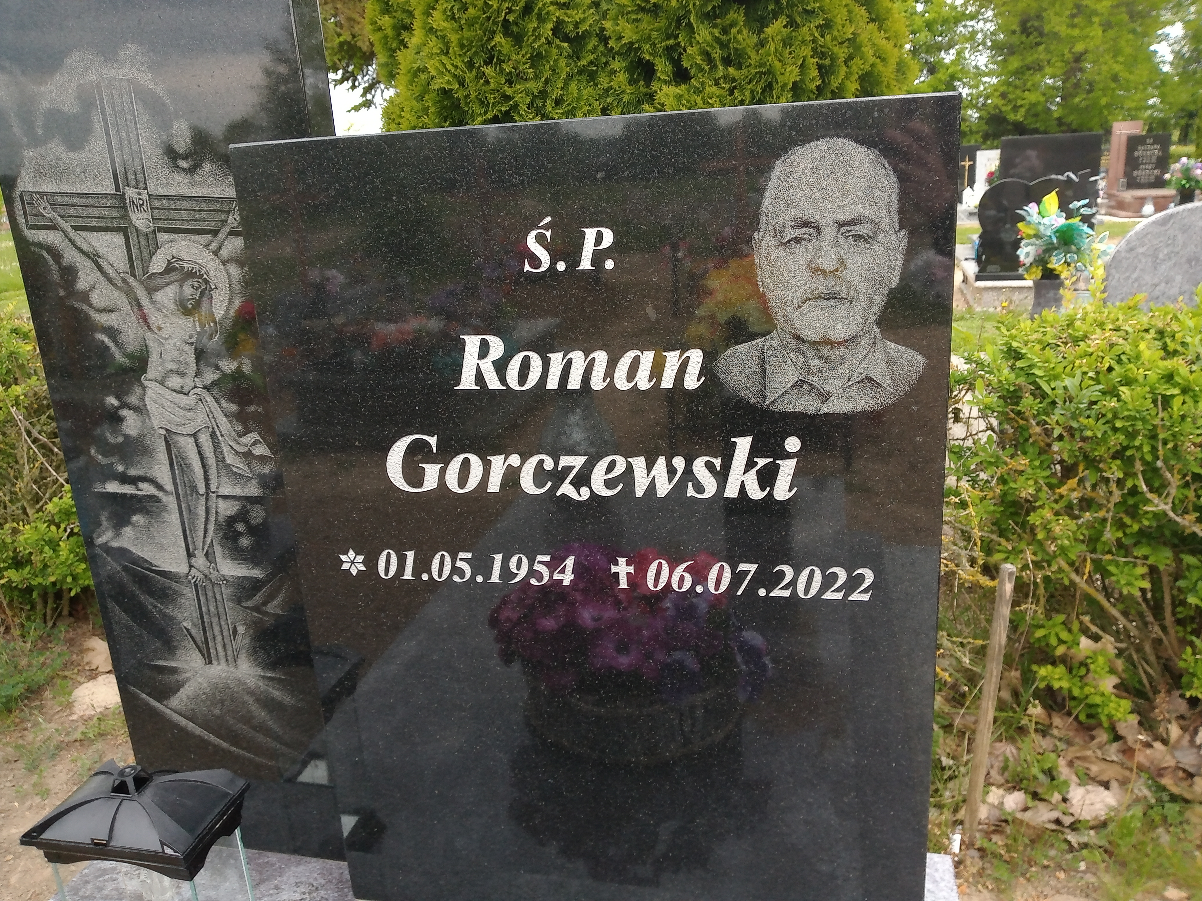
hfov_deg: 81.7
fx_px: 694
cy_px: 450
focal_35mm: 20
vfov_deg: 66.0
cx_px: 601
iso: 112
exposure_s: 1/240
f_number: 2
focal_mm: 3.54
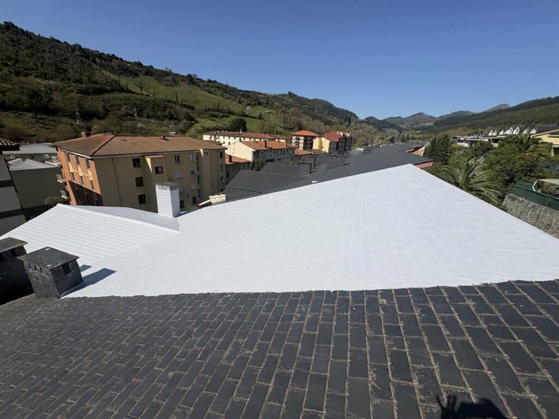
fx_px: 226
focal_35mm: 14
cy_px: 210
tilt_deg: -19.4
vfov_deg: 85.7
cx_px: 280
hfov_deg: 102.1
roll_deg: -3.2
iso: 50
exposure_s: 1/4630
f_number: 2.2
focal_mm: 2.22
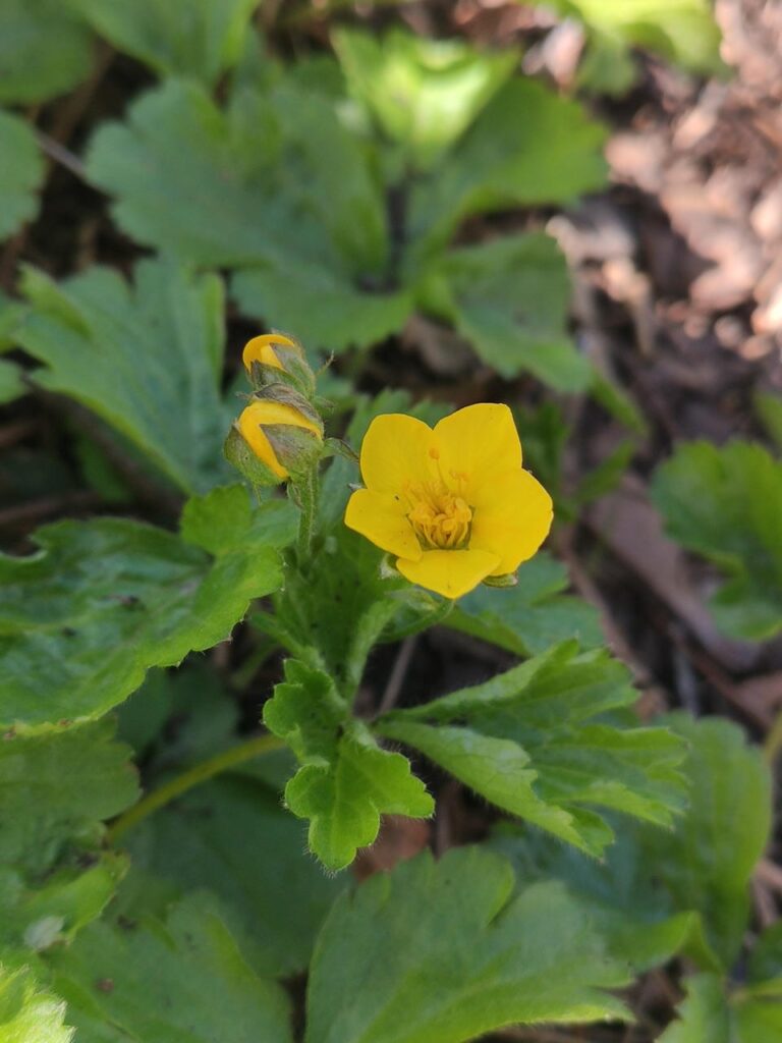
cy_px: 522
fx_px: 1566
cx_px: 391
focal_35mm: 52
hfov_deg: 28.0
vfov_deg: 36.8
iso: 112
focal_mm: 4.77
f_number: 1.75
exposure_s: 1/291
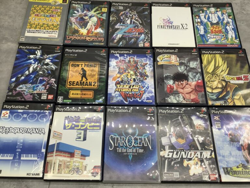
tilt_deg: -63.1
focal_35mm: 31
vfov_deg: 45.4
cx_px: 125
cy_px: 94
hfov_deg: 58.4
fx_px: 224
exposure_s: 1/100
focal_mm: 3.3
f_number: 2.4
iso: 32
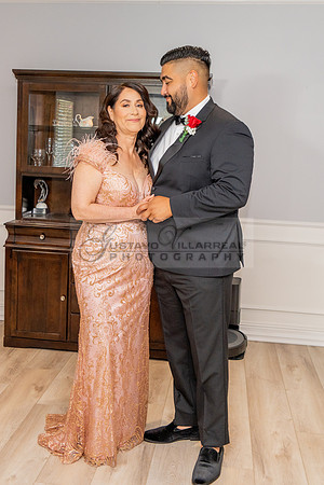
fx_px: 564
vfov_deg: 46.5
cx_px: 143
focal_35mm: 42
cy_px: 212
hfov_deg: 32.0
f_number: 4
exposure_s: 1/160
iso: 640
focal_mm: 24
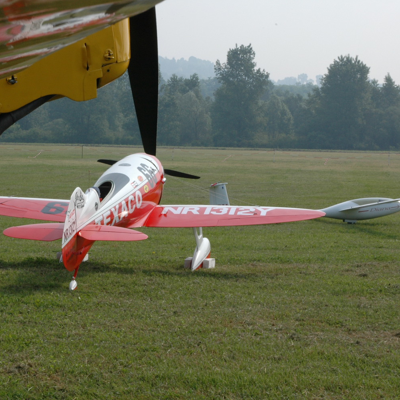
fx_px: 1255
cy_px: 200
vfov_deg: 18.1
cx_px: 100
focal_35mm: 96
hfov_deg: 18.0
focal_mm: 50
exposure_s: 1/100
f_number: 18
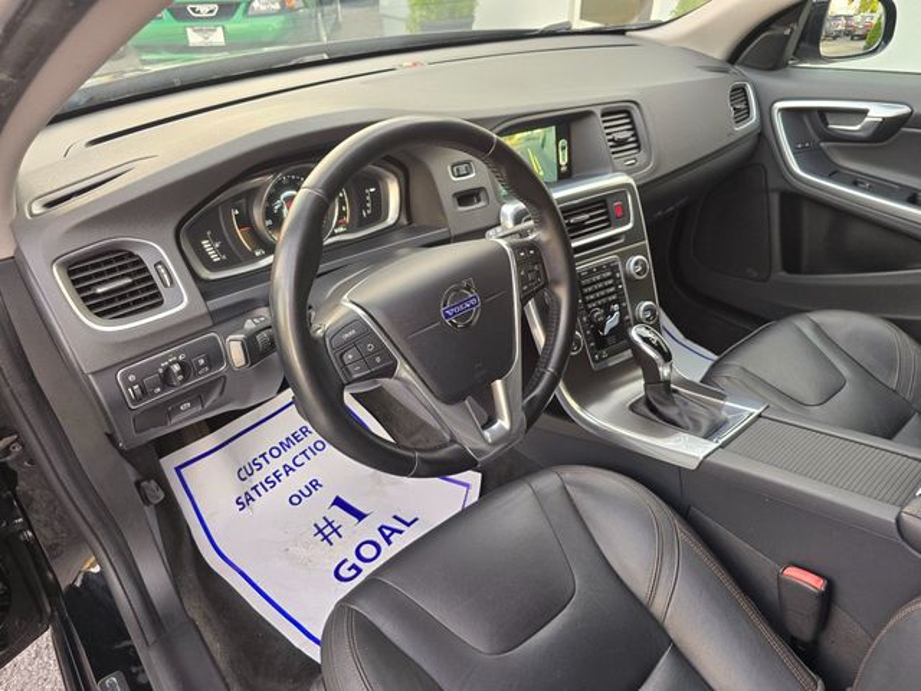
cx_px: 460
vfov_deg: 58.9
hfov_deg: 73.9
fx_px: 612
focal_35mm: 23
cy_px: 346
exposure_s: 1/180
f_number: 1.7
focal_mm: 6.3
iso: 160
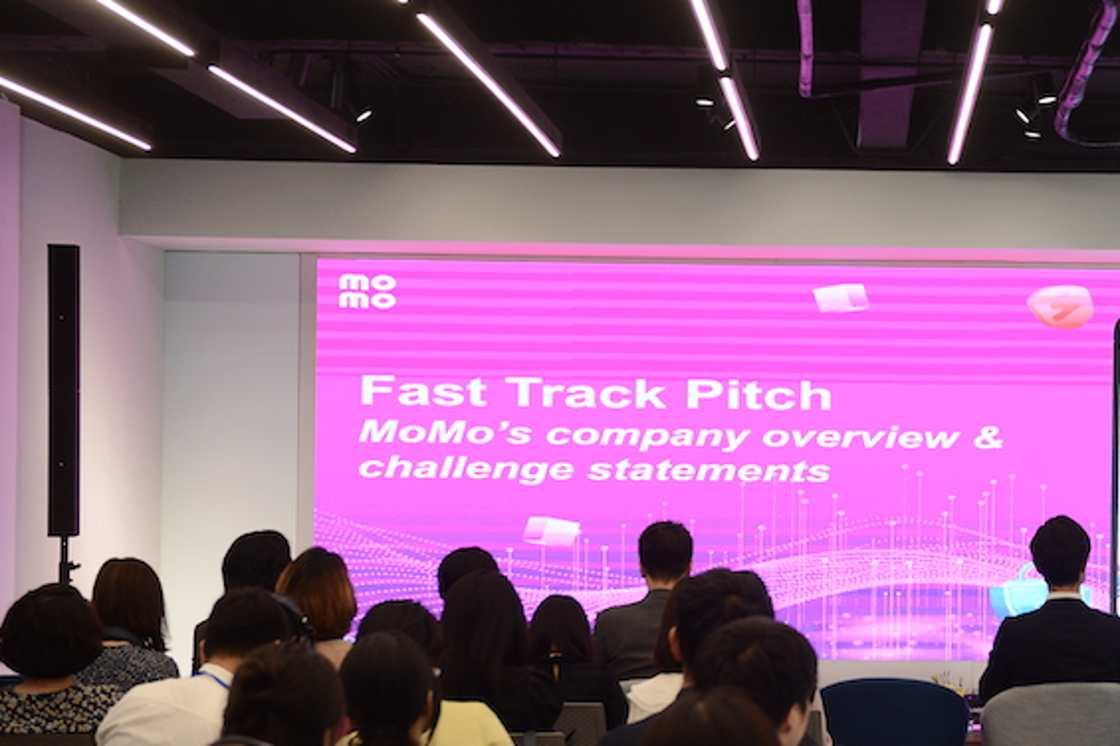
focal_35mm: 85
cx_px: 940
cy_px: 442
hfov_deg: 23.5
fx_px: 2643
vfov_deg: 16.0
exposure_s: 1/125
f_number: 4
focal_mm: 48
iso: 800
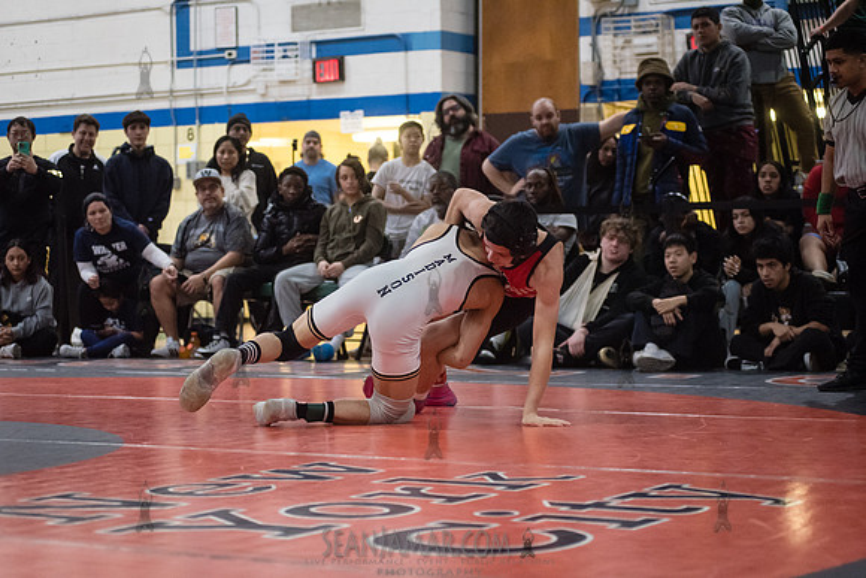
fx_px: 1925
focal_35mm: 80
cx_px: 433
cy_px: 289
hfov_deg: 25.4
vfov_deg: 17.1
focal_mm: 80
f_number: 3.5
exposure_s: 1/500
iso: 8000
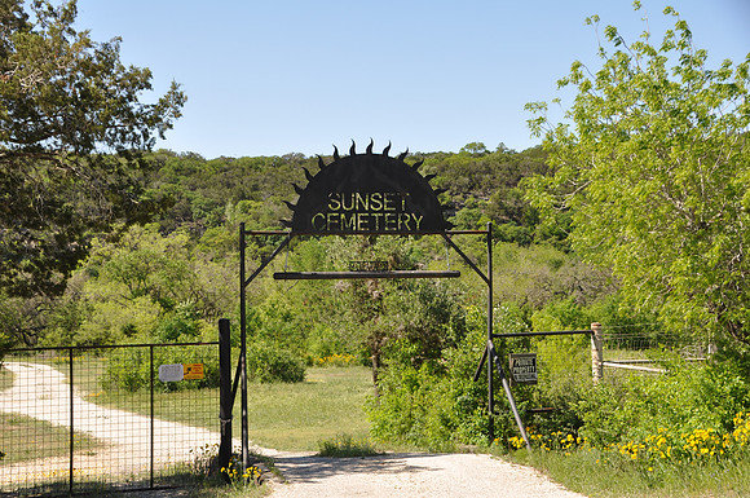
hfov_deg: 30.6
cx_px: 375
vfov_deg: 20.6
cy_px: 249
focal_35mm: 66
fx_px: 1373
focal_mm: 44
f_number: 7.1
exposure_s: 1/200
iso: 200
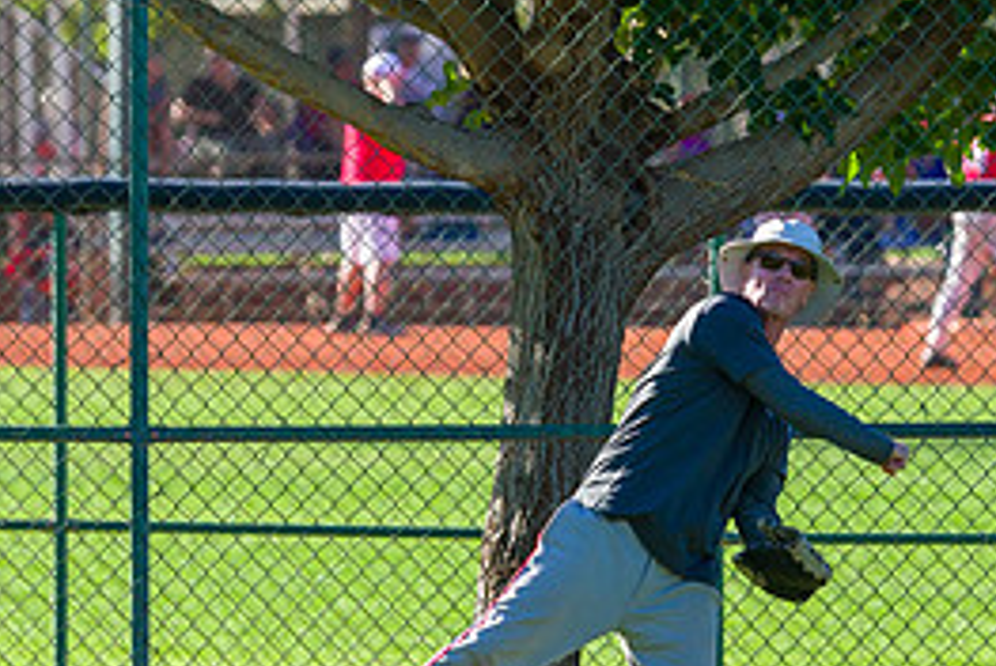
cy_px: 391
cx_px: 764
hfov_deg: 2.2
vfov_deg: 1.5
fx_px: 26063
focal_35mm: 941
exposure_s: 1/1250
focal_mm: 280
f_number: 5.6
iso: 400
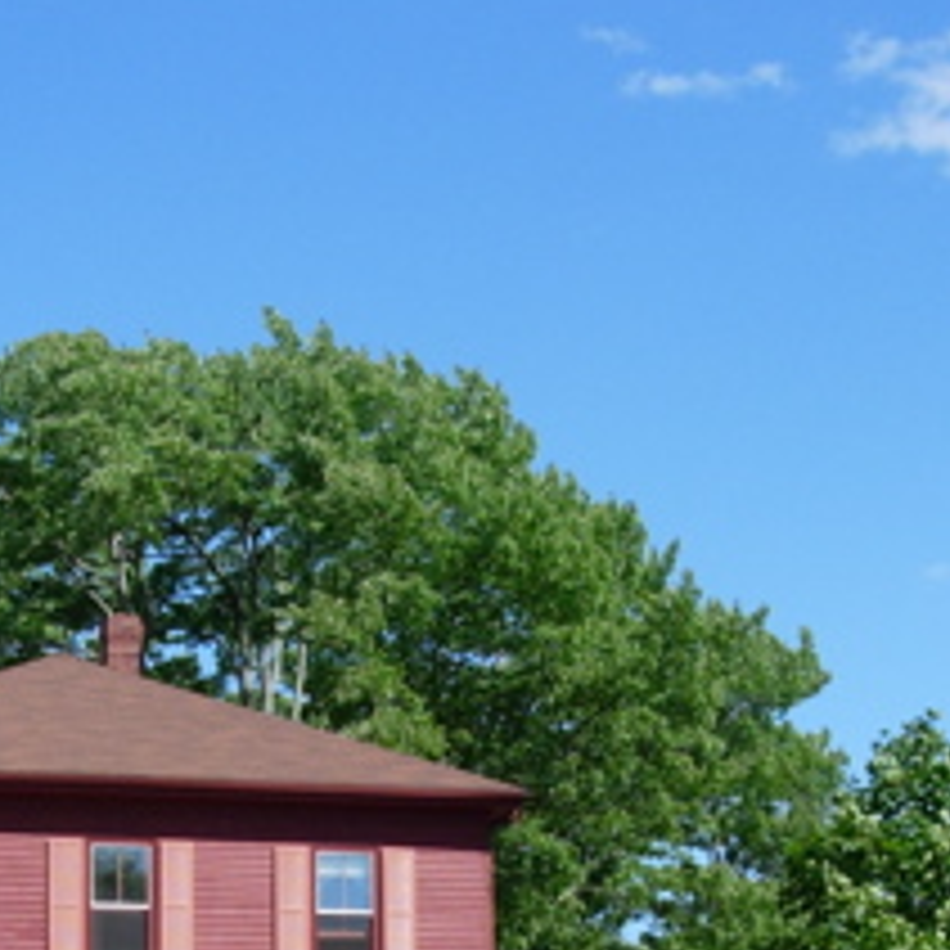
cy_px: 1022
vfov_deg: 16.6
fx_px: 3167
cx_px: 522
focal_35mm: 102
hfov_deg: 17.1
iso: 64
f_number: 4.8
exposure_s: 1/483
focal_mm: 7.8
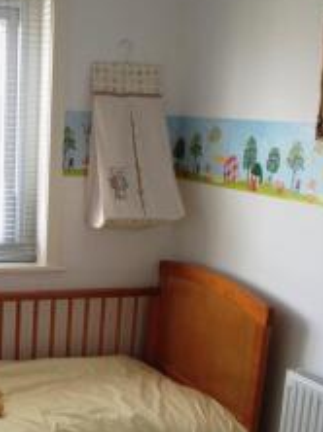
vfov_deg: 27.4
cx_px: 58
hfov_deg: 21.0
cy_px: 365
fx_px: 860
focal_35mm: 69
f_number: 2.4
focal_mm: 4.28
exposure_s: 1/60
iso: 64
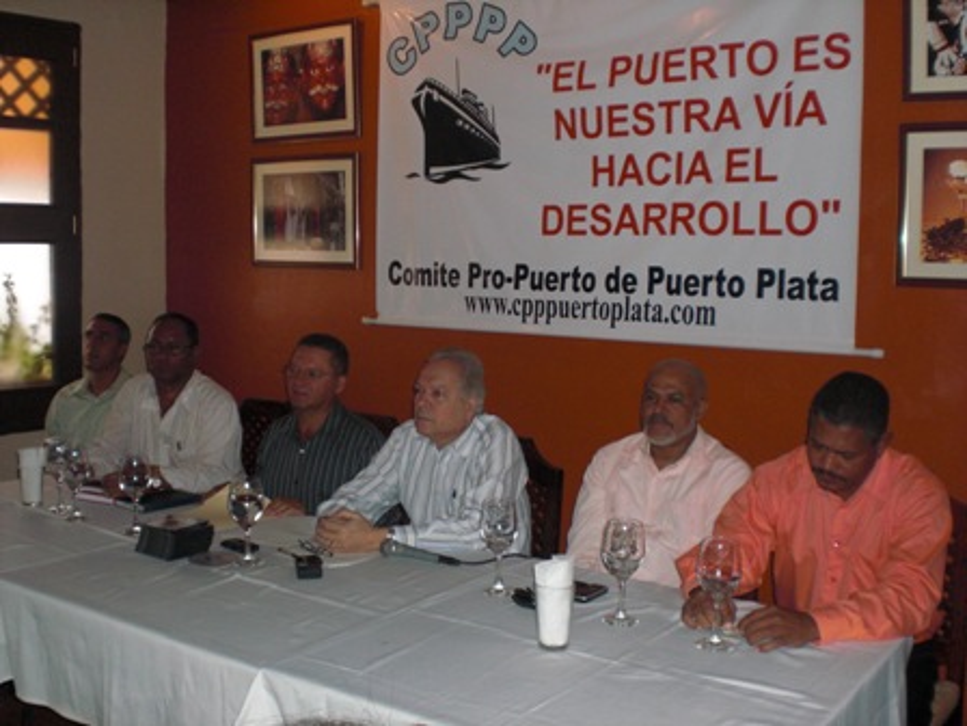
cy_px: 363
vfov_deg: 37.7
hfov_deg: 49.0
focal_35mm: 38
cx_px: 484
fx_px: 1062
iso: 200
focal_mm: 6.3
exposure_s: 1/60
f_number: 3.1
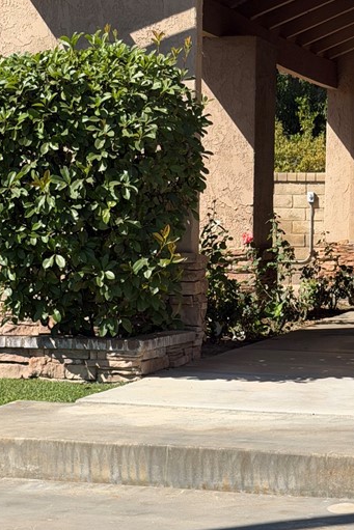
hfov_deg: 13.6
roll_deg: -1.7
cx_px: 287
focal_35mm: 100
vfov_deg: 20.4
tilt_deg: -1.3
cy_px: 232
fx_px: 1474
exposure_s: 1/3891
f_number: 1.78
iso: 64
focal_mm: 6.76
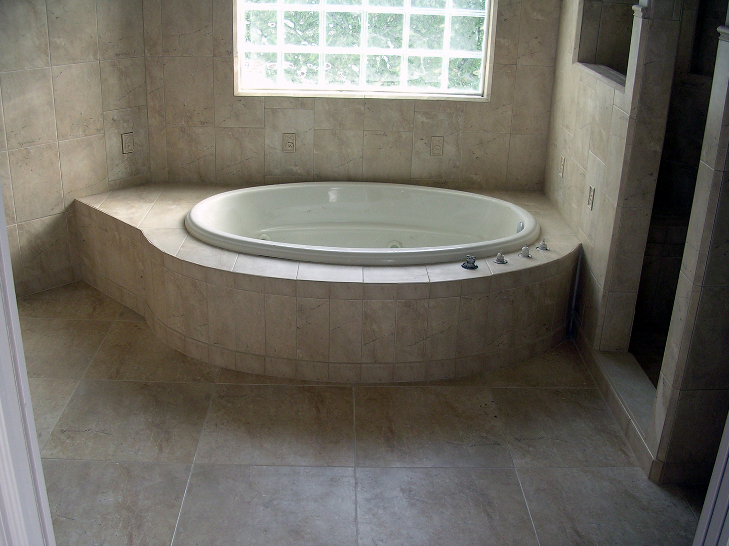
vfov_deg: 37.7
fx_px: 800
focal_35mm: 38
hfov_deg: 49.0
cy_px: 273
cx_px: 364
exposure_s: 1/52.3
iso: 100
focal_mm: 5.8
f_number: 2.8
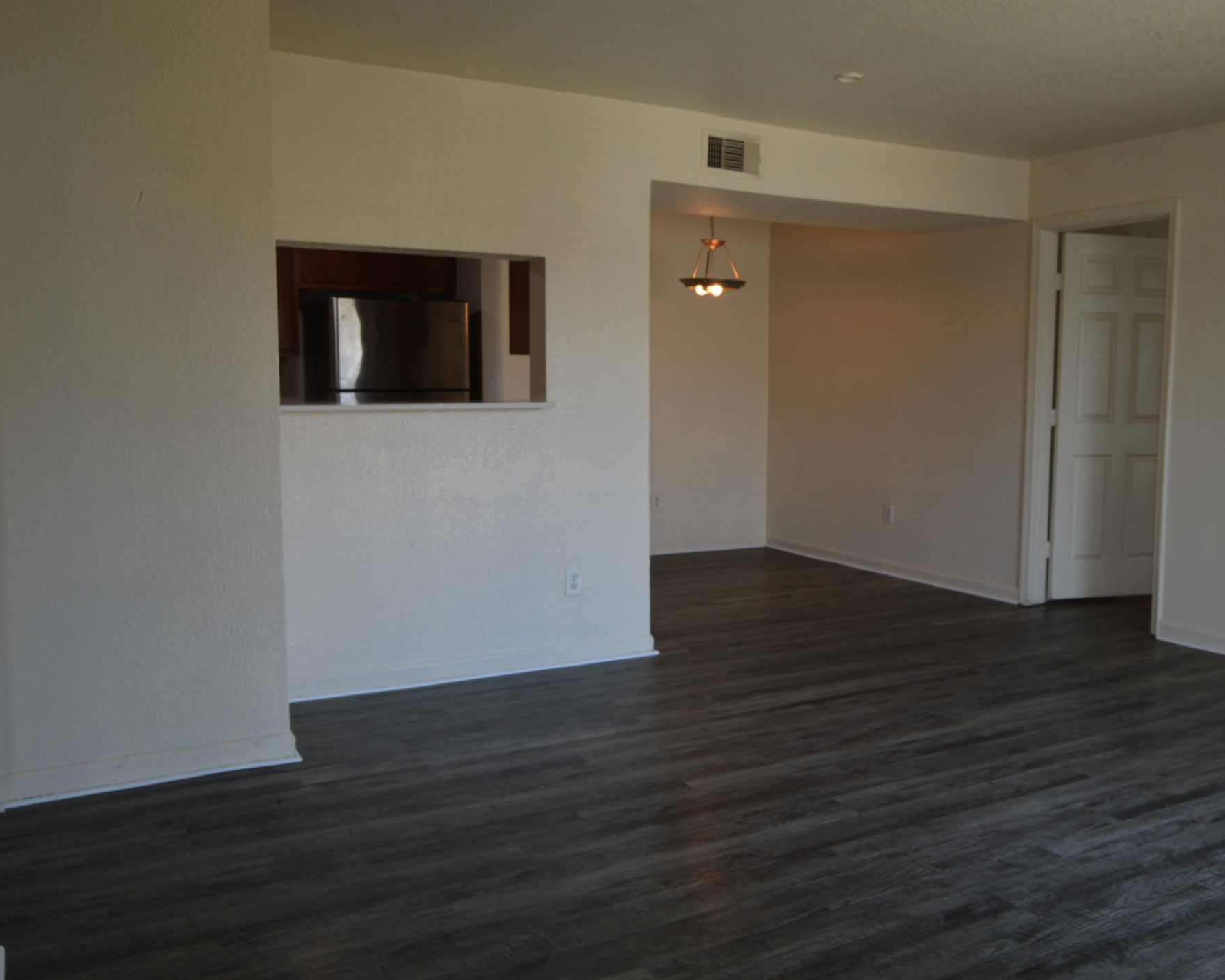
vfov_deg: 47.1
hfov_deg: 56.7
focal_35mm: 31
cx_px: 742
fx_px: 1124
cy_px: 488
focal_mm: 18
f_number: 8
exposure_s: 1/15
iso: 100
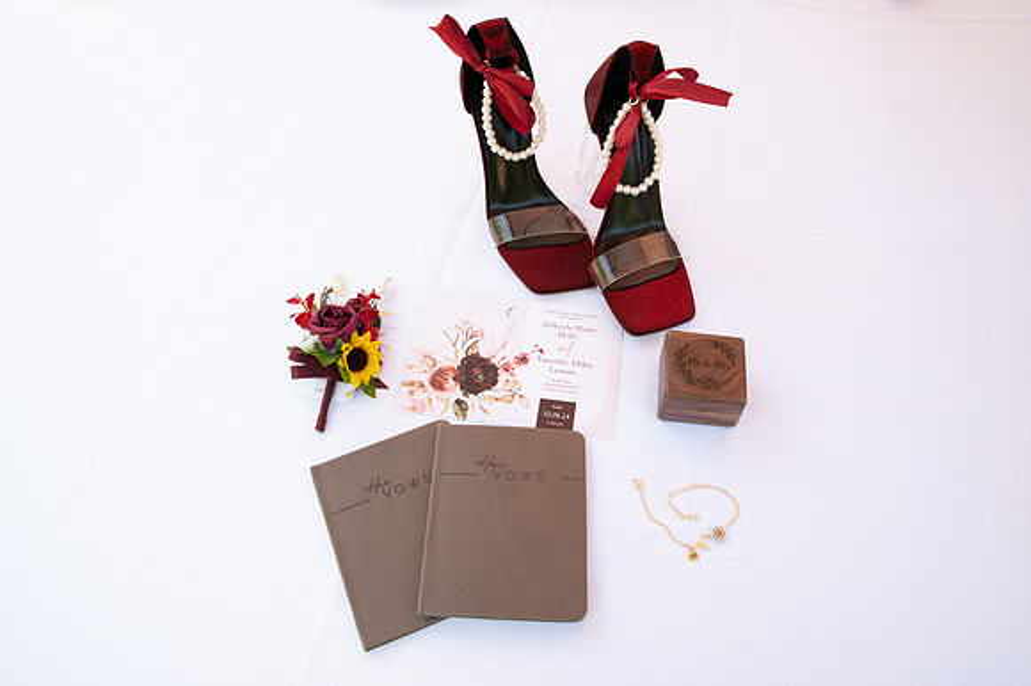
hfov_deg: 71.5
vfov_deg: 51.2
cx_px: 503
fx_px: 716
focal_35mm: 25
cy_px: 343
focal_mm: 24
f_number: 6.3
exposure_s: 1/125
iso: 500
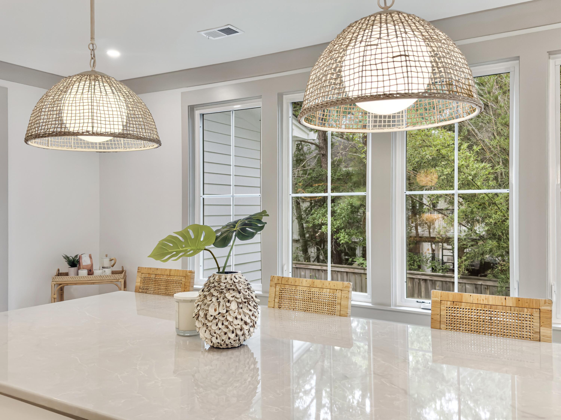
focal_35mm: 31
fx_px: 502
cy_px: 210
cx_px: 280
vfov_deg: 45.4
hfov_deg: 58.4
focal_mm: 6.76
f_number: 1.8
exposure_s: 1/230
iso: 160
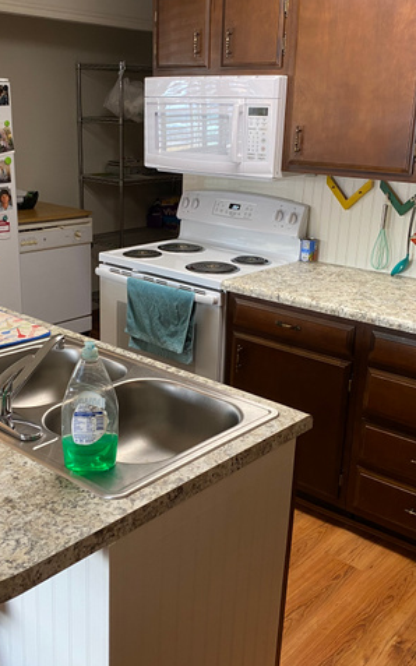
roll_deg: -1.4
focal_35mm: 37
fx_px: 671
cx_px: 181
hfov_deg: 34.4
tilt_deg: -17.3
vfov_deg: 52.8
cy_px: 332
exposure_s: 1/60
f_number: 1.8
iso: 125
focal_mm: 4.25
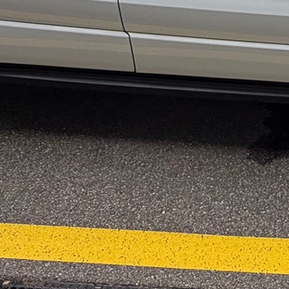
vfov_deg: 23.4
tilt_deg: -18.2
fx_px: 642
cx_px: 313
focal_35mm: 68
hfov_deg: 23.8
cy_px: -47
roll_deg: -0.5
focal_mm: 2.22
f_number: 2.2
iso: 50
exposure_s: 1/502
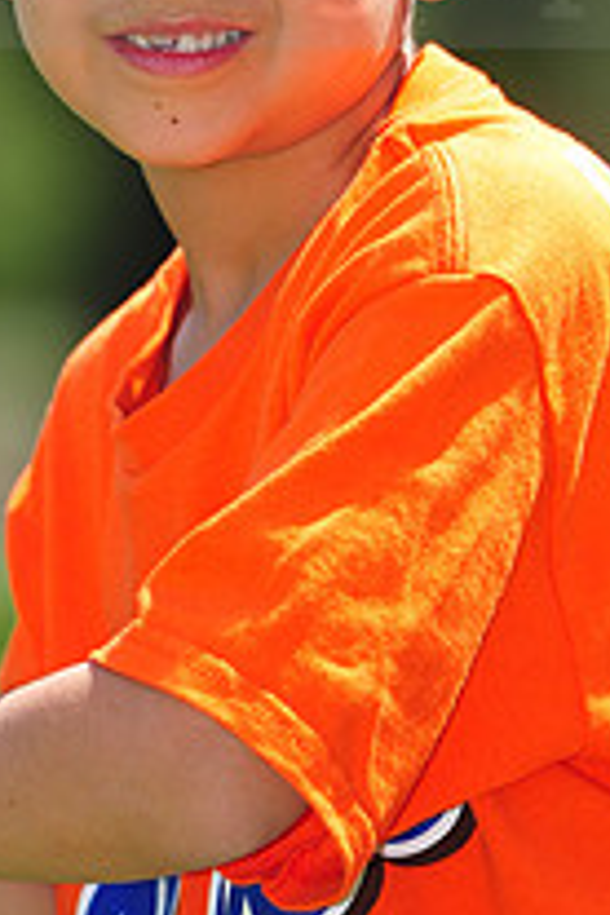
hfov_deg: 2.5
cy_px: -93
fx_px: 14258
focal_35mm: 561
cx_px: 225
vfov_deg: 3.7
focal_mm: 200
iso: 200
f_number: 4.5
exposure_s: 1/800
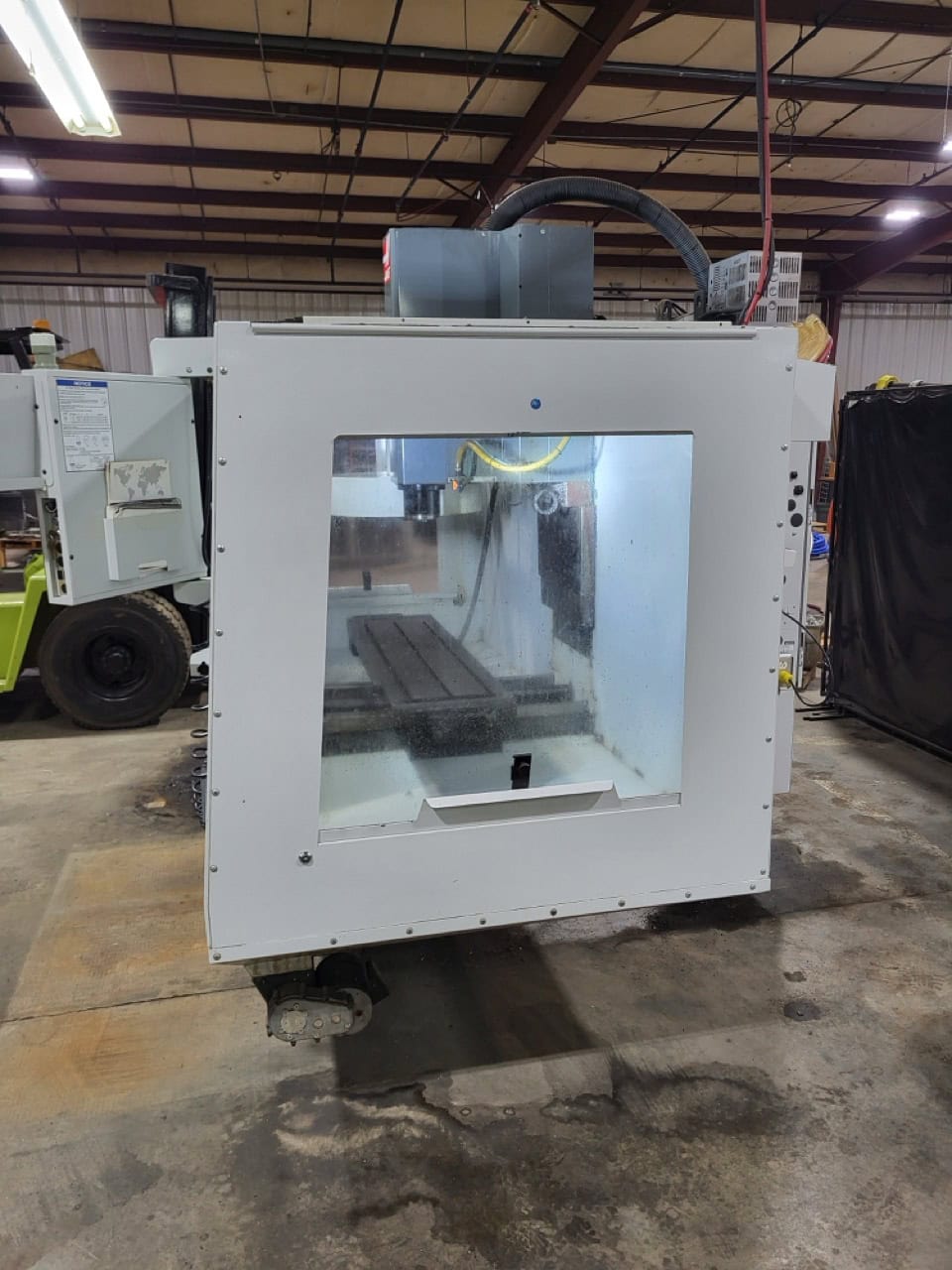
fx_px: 953
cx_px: 476
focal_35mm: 26
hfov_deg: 53.1
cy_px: 635
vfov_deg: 67.3
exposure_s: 1/60
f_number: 1.8
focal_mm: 5.4
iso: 200
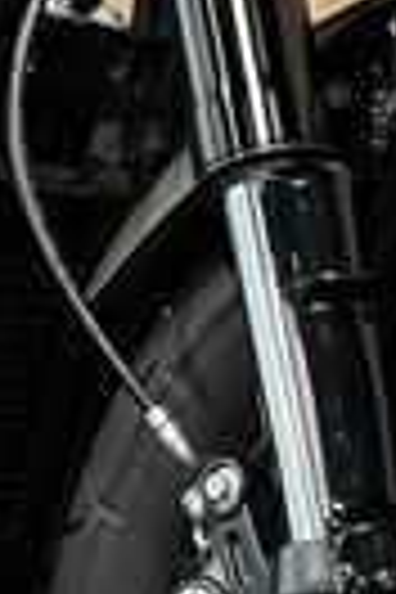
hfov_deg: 10.5
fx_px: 2161
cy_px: 756
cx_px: 243
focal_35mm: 131
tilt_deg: -25.7
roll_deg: +0.7
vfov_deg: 15.0
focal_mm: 5.1
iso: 640
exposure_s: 1/25
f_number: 1.6
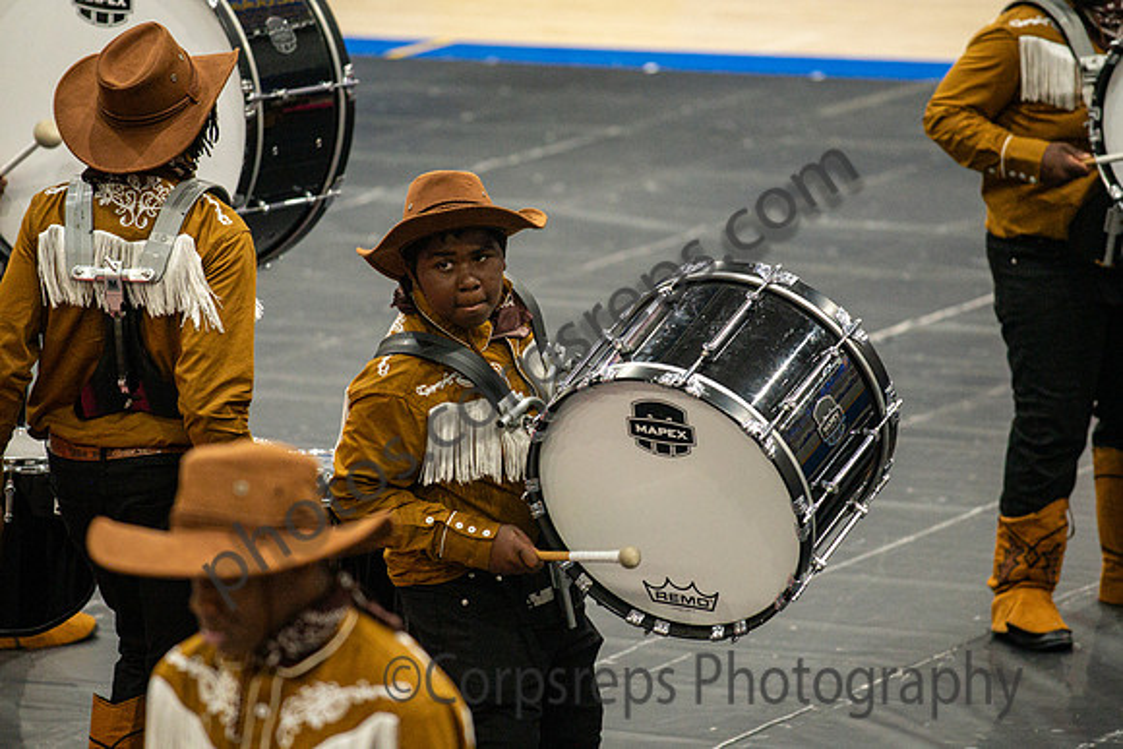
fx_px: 7570
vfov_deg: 5.7
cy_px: 362
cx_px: 553
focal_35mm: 243
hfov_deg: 8.5
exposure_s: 1/500
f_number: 4
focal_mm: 200
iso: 5000
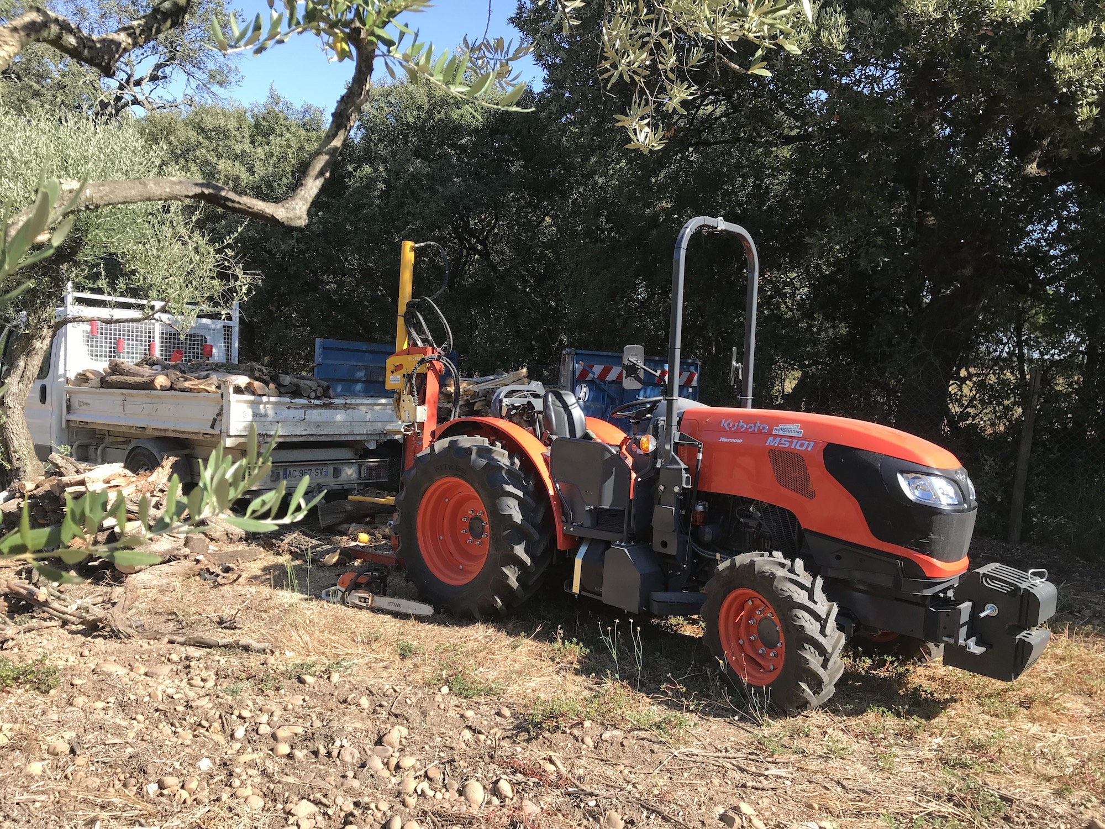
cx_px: 552
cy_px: 414
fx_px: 894
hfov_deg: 63.4
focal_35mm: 28
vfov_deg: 49.7
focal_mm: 3.99
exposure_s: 1/748
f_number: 1.8
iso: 20
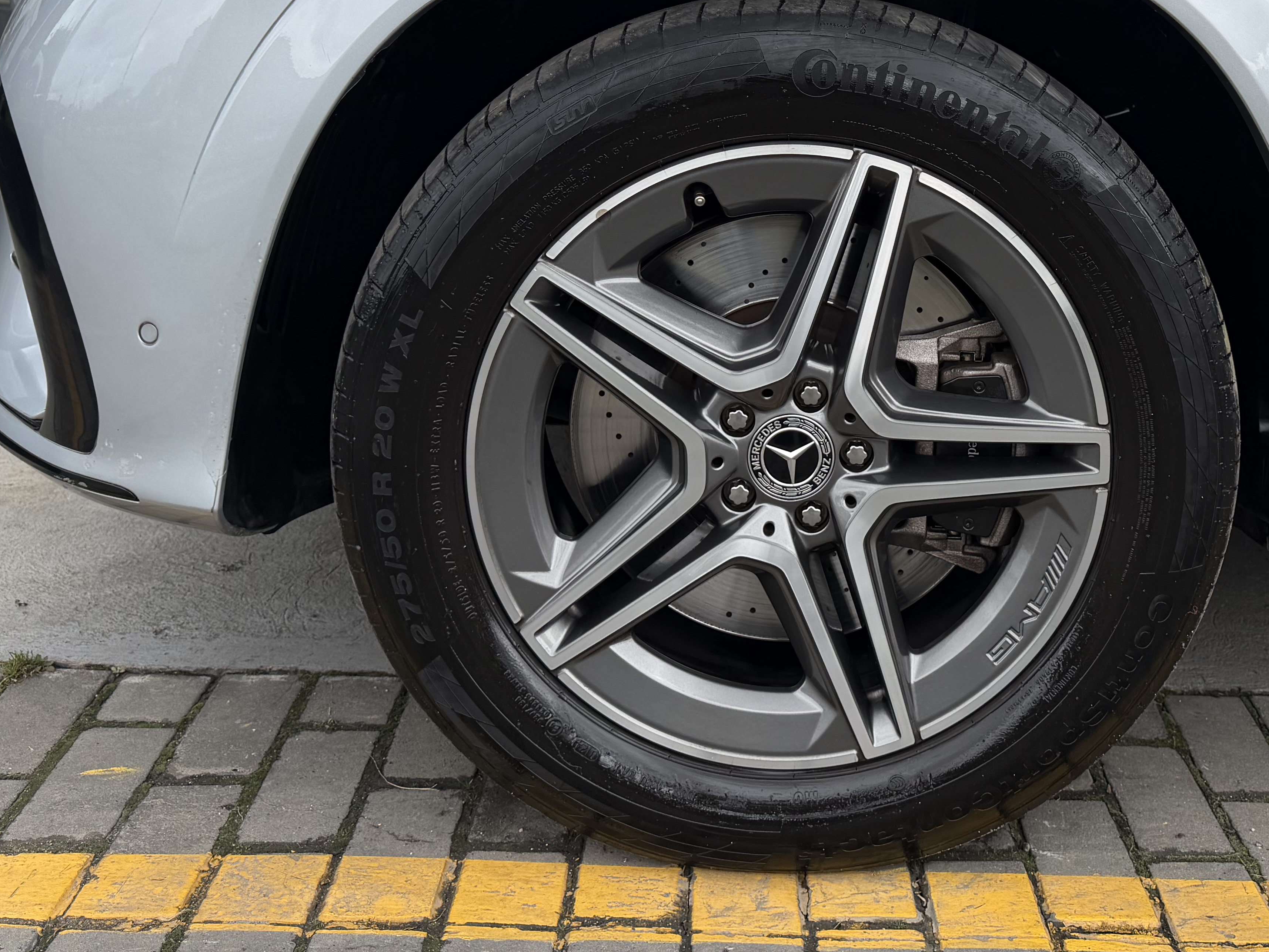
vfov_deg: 34.7
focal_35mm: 40
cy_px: 170
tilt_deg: -8.5
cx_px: 829
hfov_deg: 46.2
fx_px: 1466
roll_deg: -3.4
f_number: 1.78
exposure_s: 1/2232
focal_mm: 6.76
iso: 80
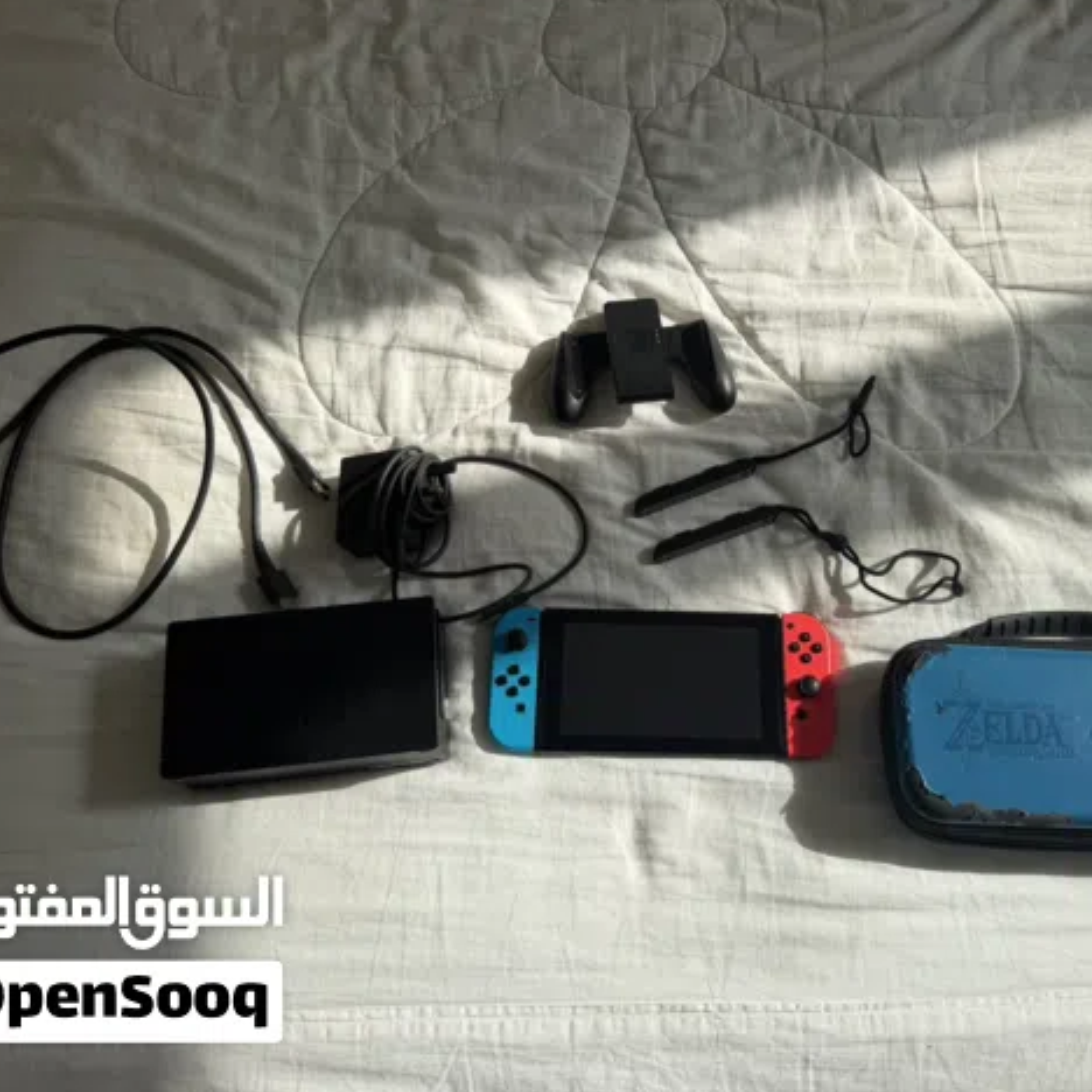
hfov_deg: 55.4
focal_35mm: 29
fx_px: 1035
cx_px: 635
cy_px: 539
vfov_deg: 55.6
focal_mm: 6.76
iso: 80
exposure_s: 1/497
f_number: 1.78
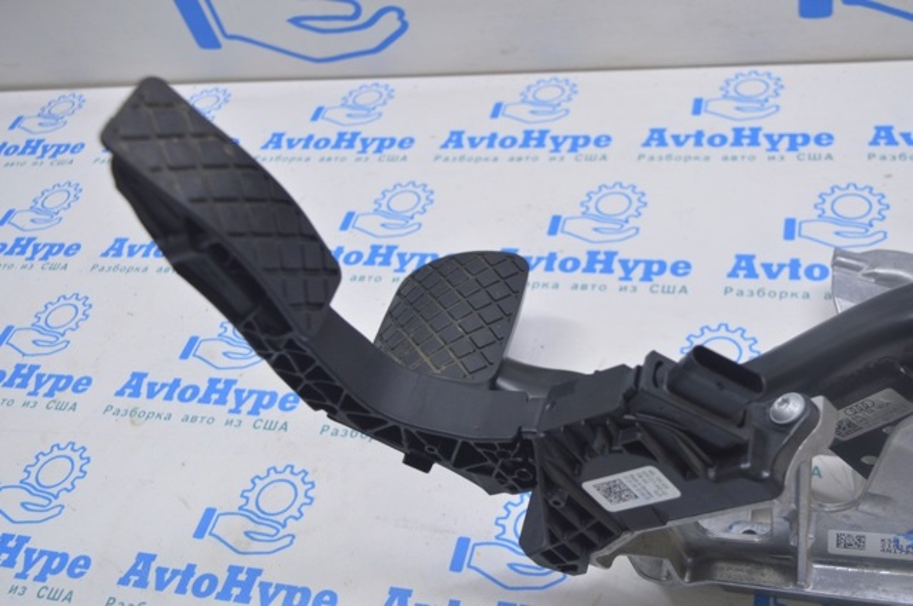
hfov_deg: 46.5
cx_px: 456
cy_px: 303
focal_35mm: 42
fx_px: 1064
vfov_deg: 31.8
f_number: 5.6
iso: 400
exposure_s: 1/25
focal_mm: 28
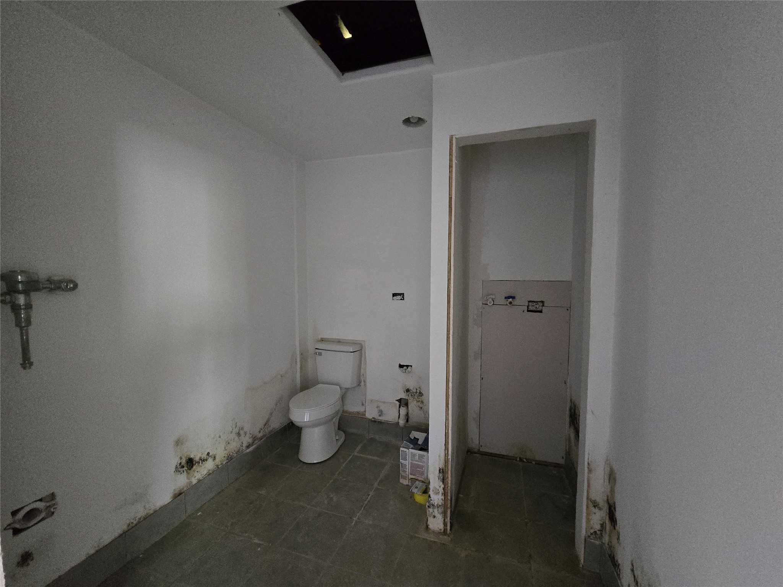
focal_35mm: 13
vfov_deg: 89.9
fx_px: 294
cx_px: 392
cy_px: 294
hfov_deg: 106.2
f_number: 2.2
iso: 1250
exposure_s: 1/30
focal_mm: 2.2
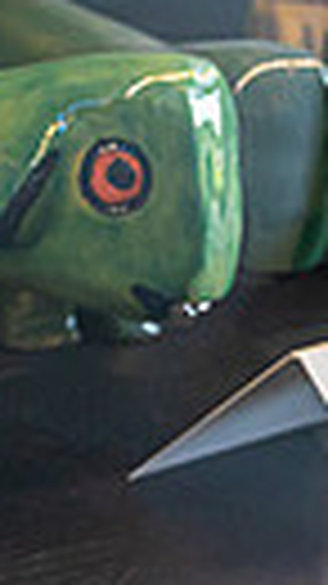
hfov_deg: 6.3
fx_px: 2539
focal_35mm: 164
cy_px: 286
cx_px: -885
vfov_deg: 13.1
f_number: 8
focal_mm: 35
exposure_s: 1/160
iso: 3200
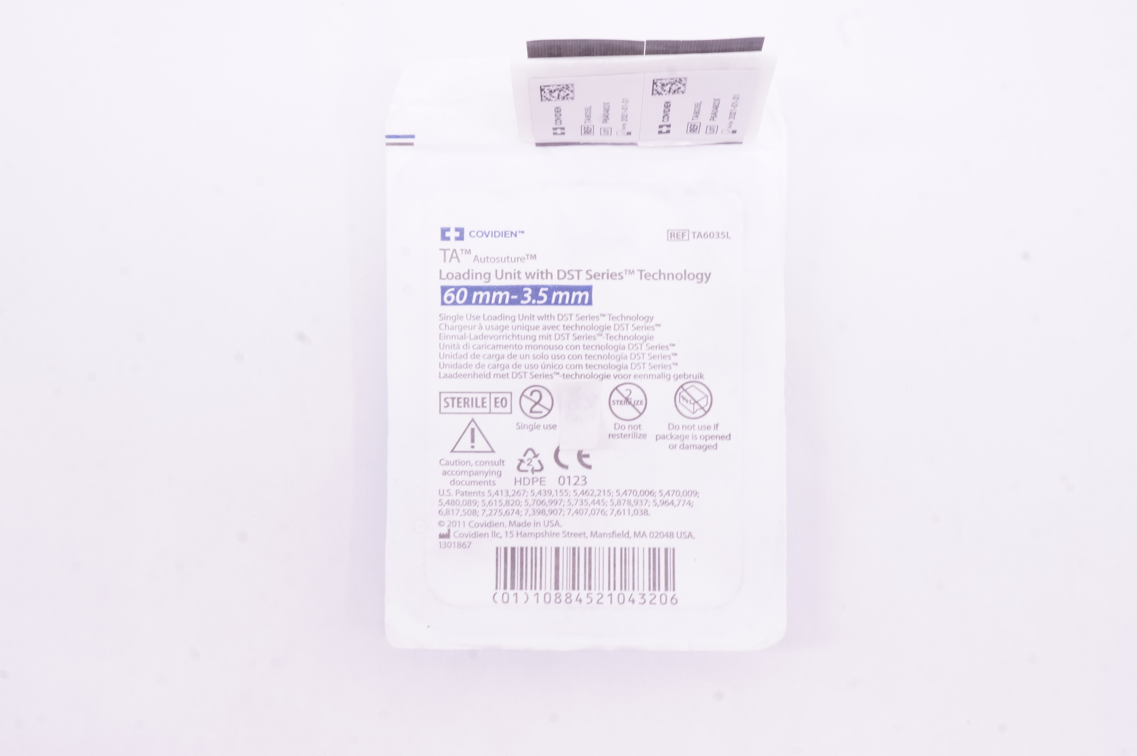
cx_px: 568
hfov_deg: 49.6
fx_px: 1230
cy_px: 378
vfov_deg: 34.1
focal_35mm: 39
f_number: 18
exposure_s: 1/13
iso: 800
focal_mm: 26
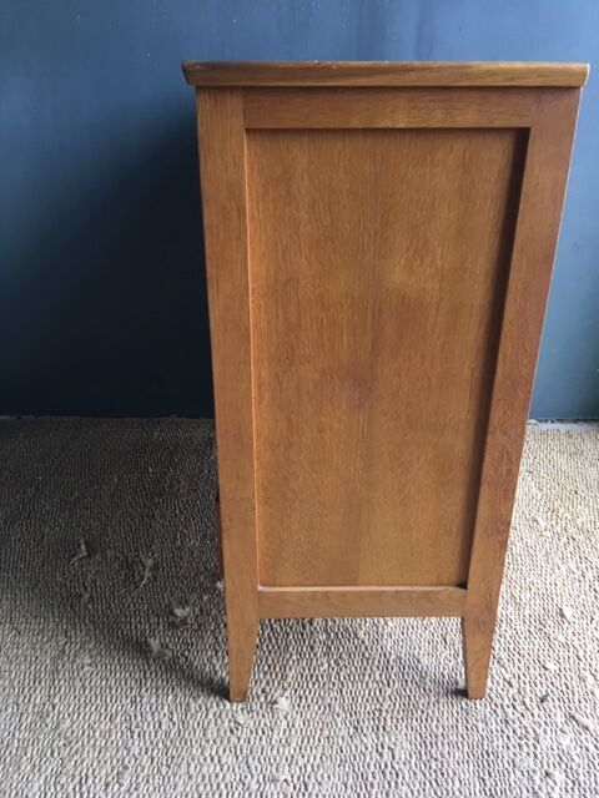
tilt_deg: -25.9
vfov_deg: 61.7
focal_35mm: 29
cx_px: 300
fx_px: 669
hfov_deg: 48.2
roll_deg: +0.2
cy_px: 399
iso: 40
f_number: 2.2
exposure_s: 1/33
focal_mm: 4.15
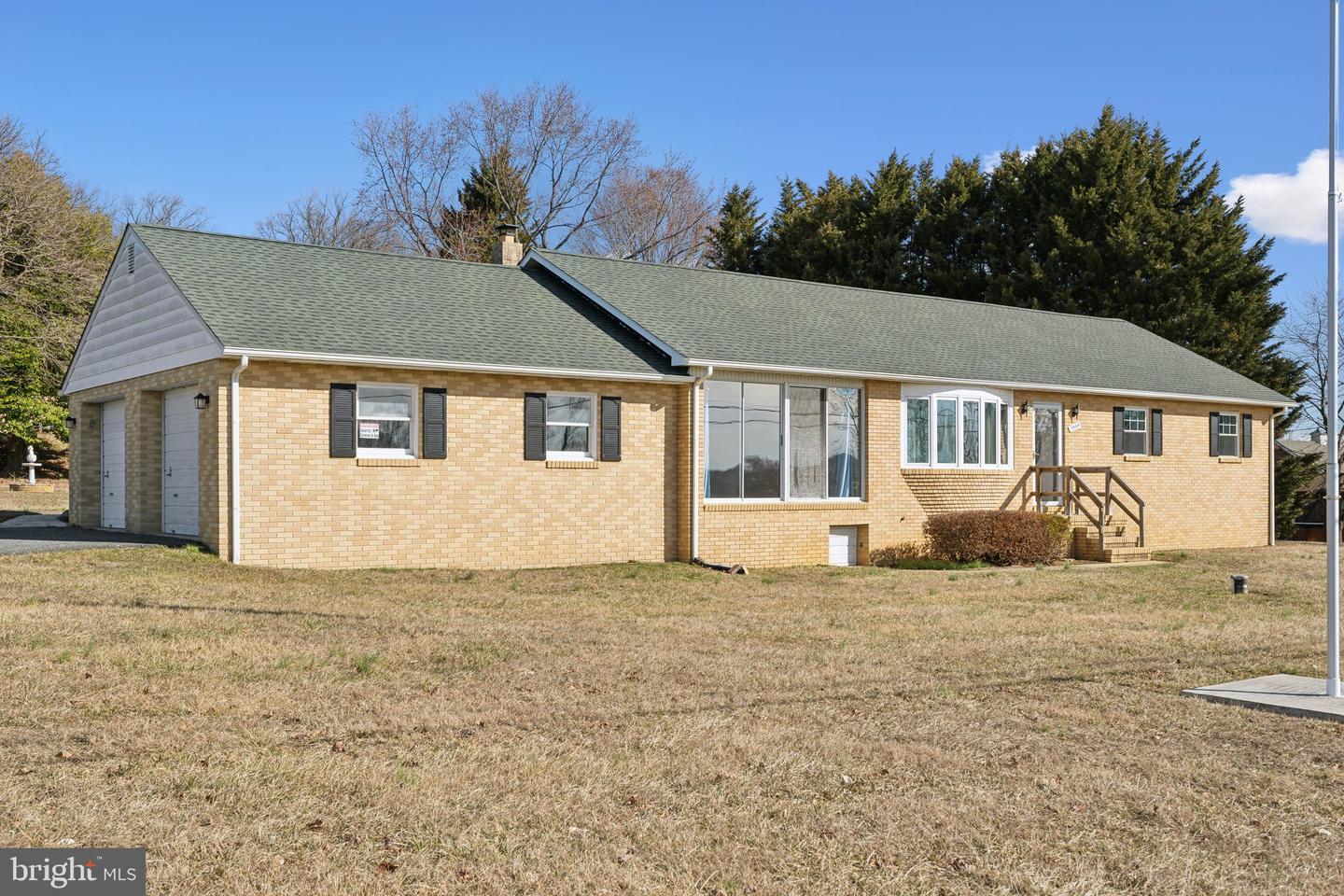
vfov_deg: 37.9
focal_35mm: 35
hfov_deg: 54.4
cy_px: 448
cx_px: 672
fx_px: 1307
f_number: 8
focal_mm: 35
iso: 250
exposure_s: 1/640
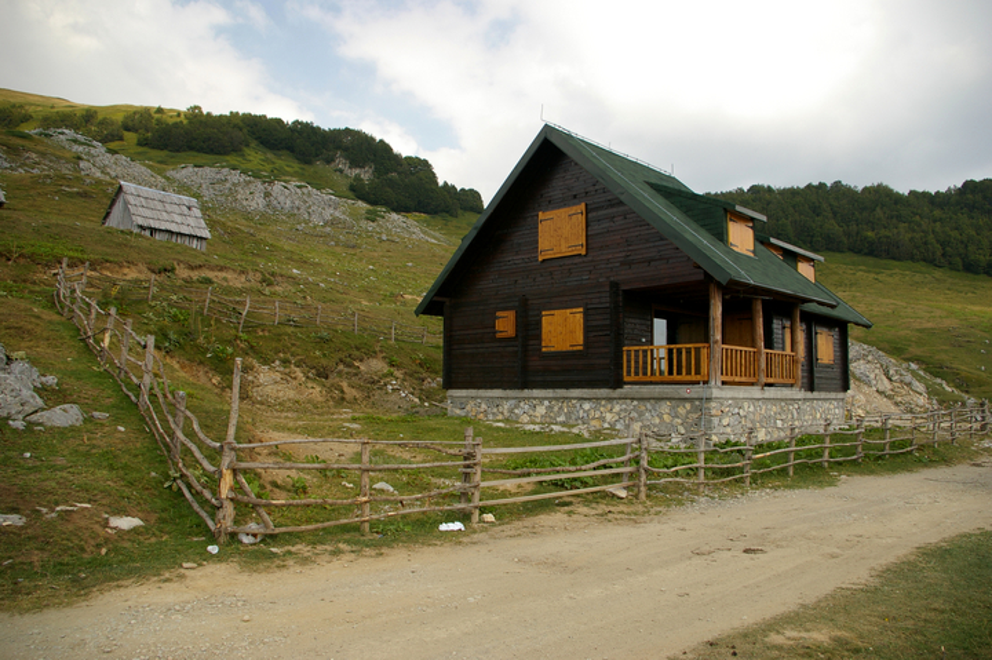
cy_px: 330
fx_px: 743
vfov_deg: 47.9
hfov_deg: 67.4
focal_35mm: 27
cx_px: 496
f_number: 7.1
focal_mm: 18
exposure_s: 1/100
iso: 200
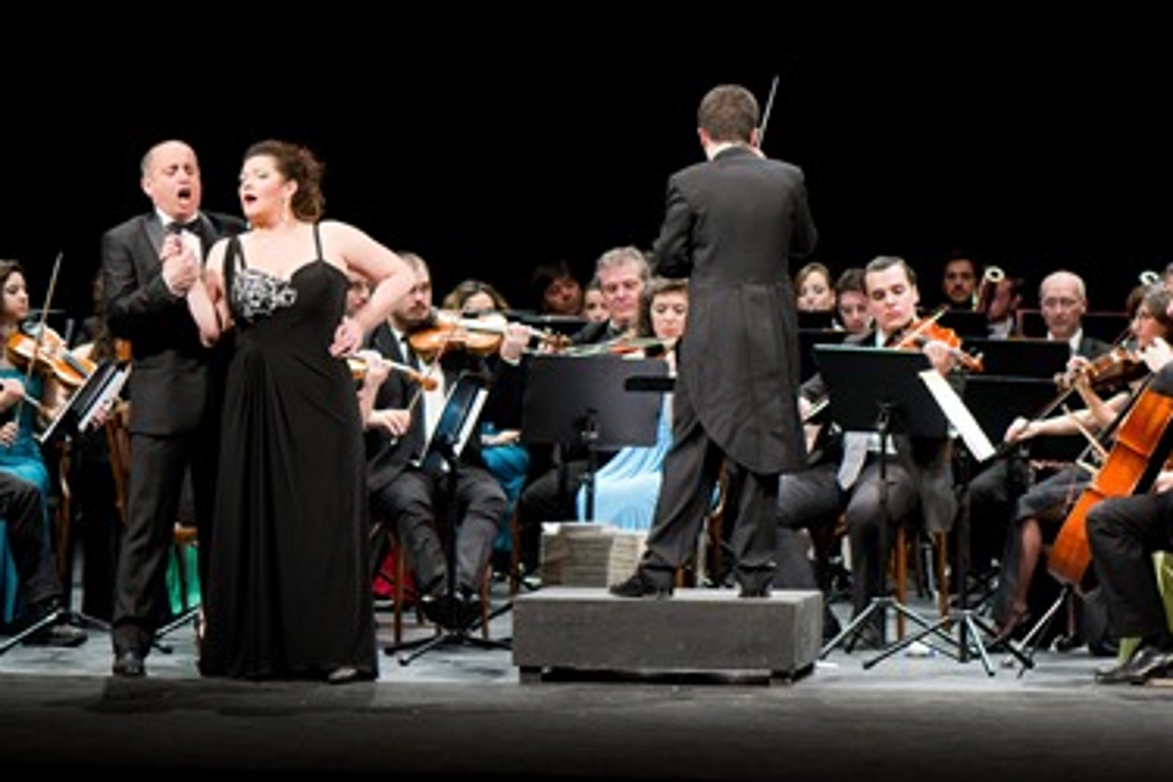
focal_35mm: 229
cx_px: 777
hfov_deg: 9.0
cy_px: 246
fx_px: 7452
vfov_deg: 6.0
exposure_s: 1/125
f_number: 2.8
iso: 800
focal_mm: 105
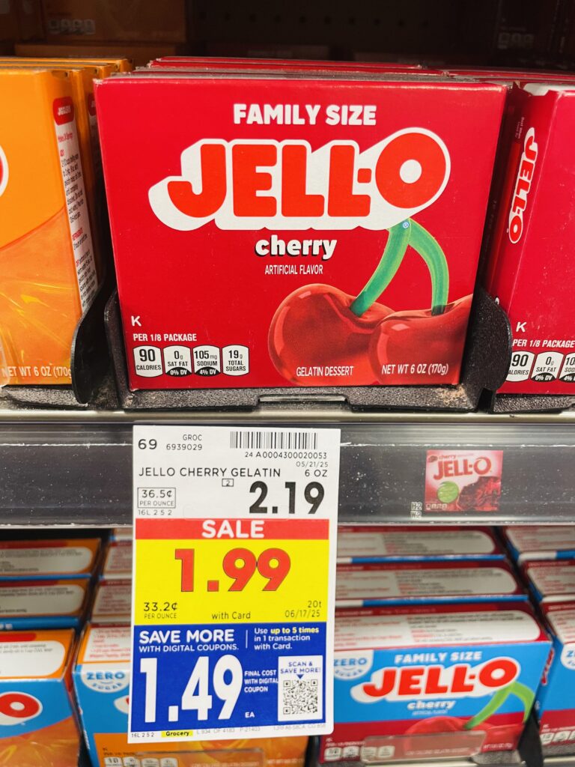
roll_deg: -1.5
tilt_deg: -33.1
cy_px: 384
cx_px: 288
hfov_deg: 53.1
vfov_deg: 67.3
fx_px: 576
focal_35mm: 26
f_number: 1.6
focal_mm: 4.2
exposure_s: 1/60
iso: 125
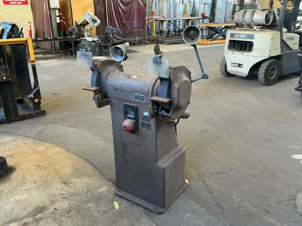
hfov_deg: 61.7
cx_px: 151
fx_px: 253
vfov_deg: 48.2
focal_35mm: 29
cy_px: 113
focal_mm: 3
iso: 125
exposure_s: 1/60
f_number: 1.8
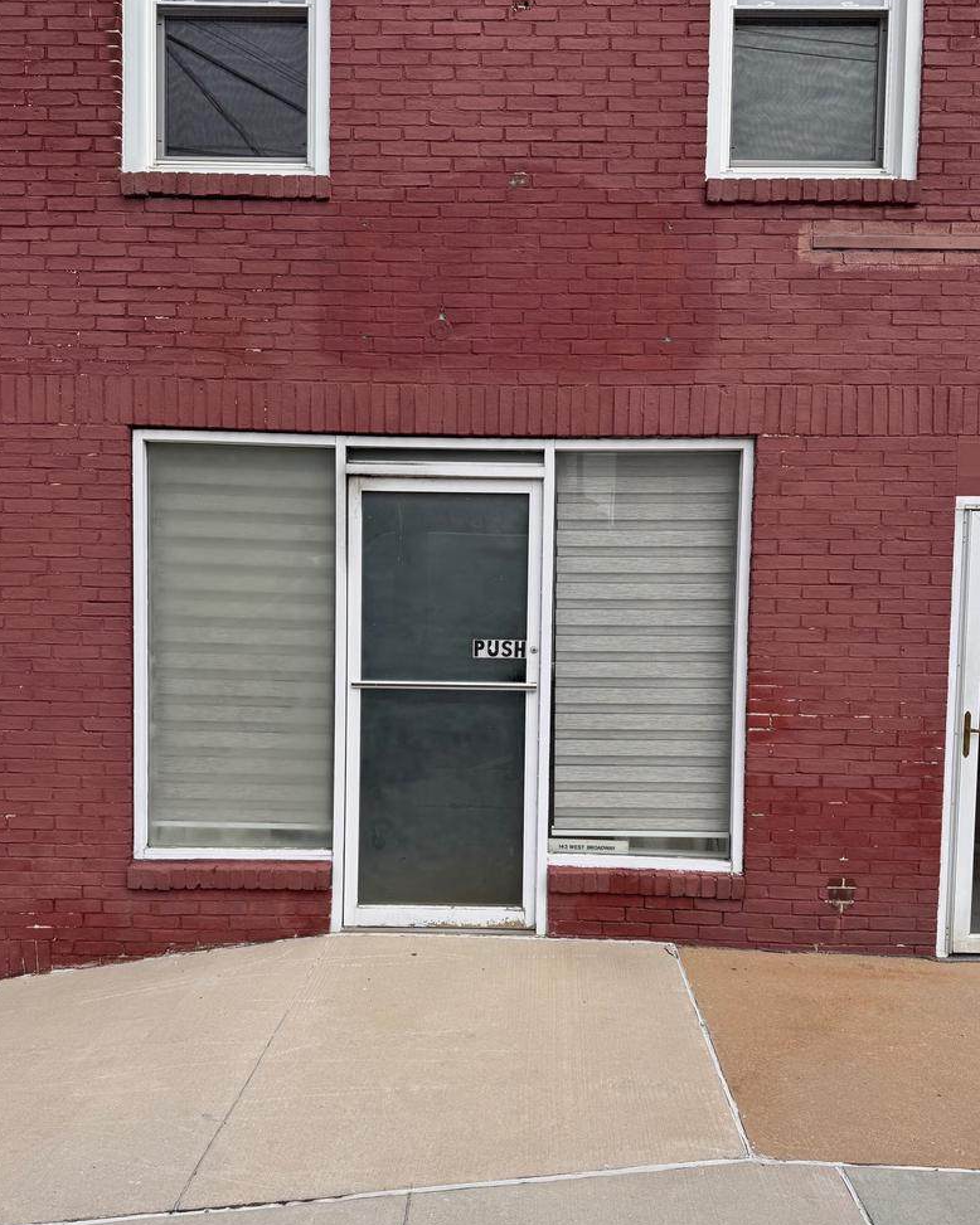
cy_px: 651
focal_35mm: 26
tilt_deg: -0.9
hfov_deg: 54.9
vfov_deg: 66.0
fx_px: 943
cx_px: 503
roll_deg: -2.2
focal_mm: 6.76
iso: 80
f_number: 1.78
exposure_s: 1/4608
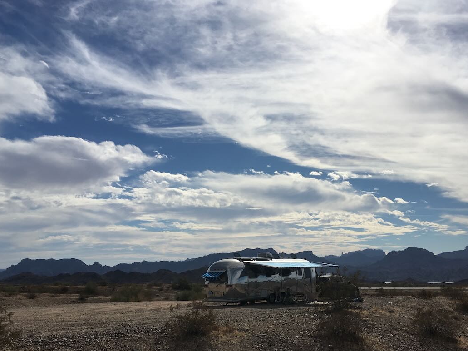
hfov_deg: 51.2
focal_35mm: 36
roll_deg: +1.2
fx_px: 487
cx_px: 267
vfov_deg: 39.5
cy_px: 211
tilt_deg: +4.0
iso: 25
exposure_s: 1/4808
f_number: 2.2
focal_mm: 4.15
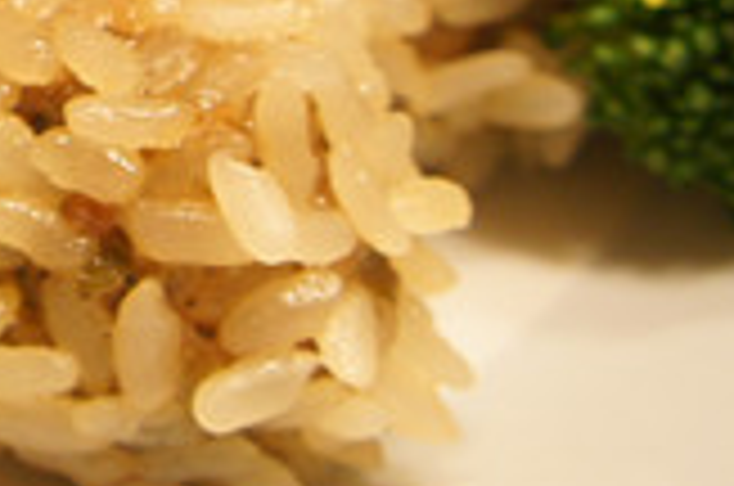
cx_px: -612
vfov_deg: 7.6
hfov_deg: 10.8
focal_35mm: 177
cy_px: -158
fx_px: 3602
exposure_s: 1/13
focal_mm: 24
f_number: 5
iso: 400
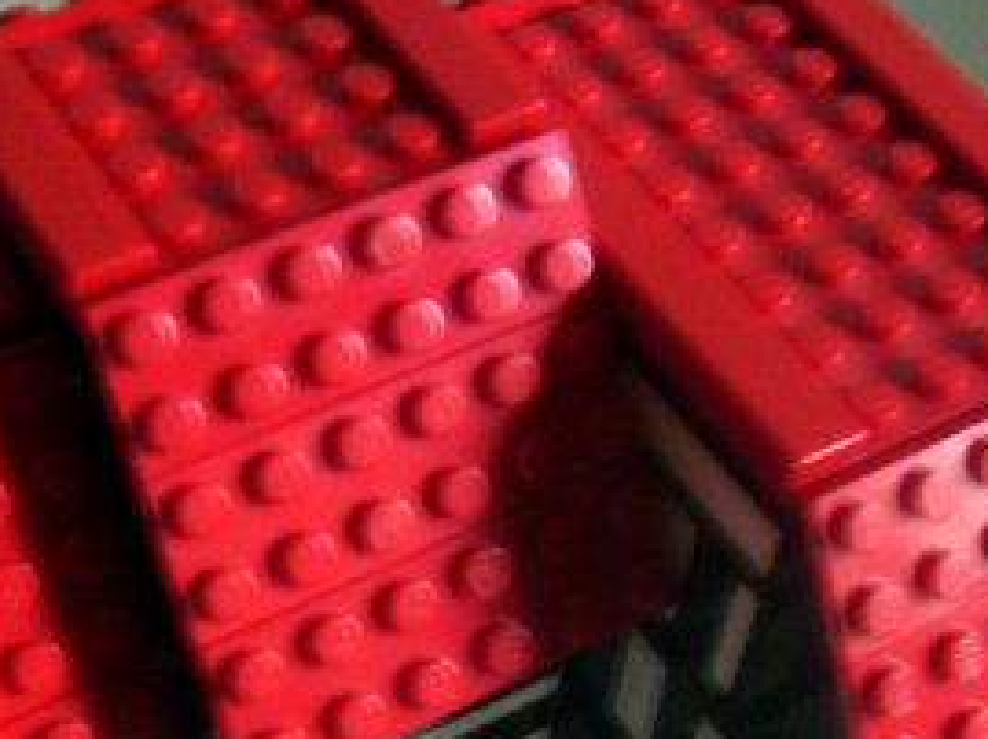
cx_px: 397
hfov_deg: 24.1
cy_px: 632
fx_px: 2309
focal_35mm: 81
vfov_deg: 17.9
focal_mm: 5.6
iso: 160
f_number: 2.7
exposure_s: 1/8
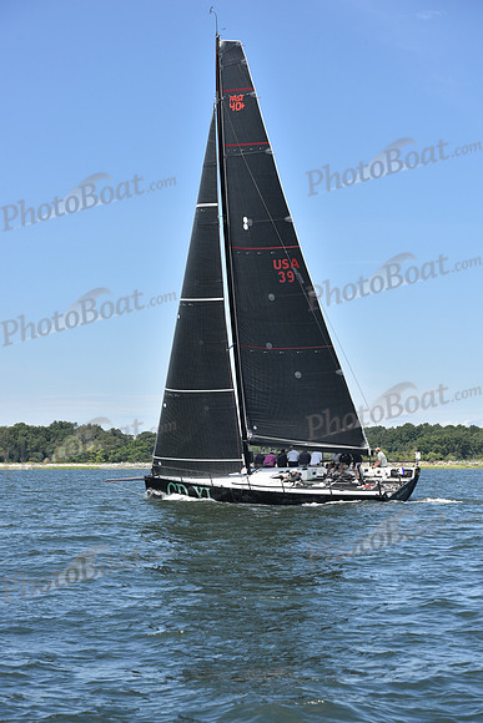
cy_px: 362
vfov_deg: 28.8
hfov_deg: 19.5
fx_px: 1408
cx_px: 242
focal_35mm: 70
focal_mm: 70
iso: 320
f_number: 8
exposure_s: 1/1000
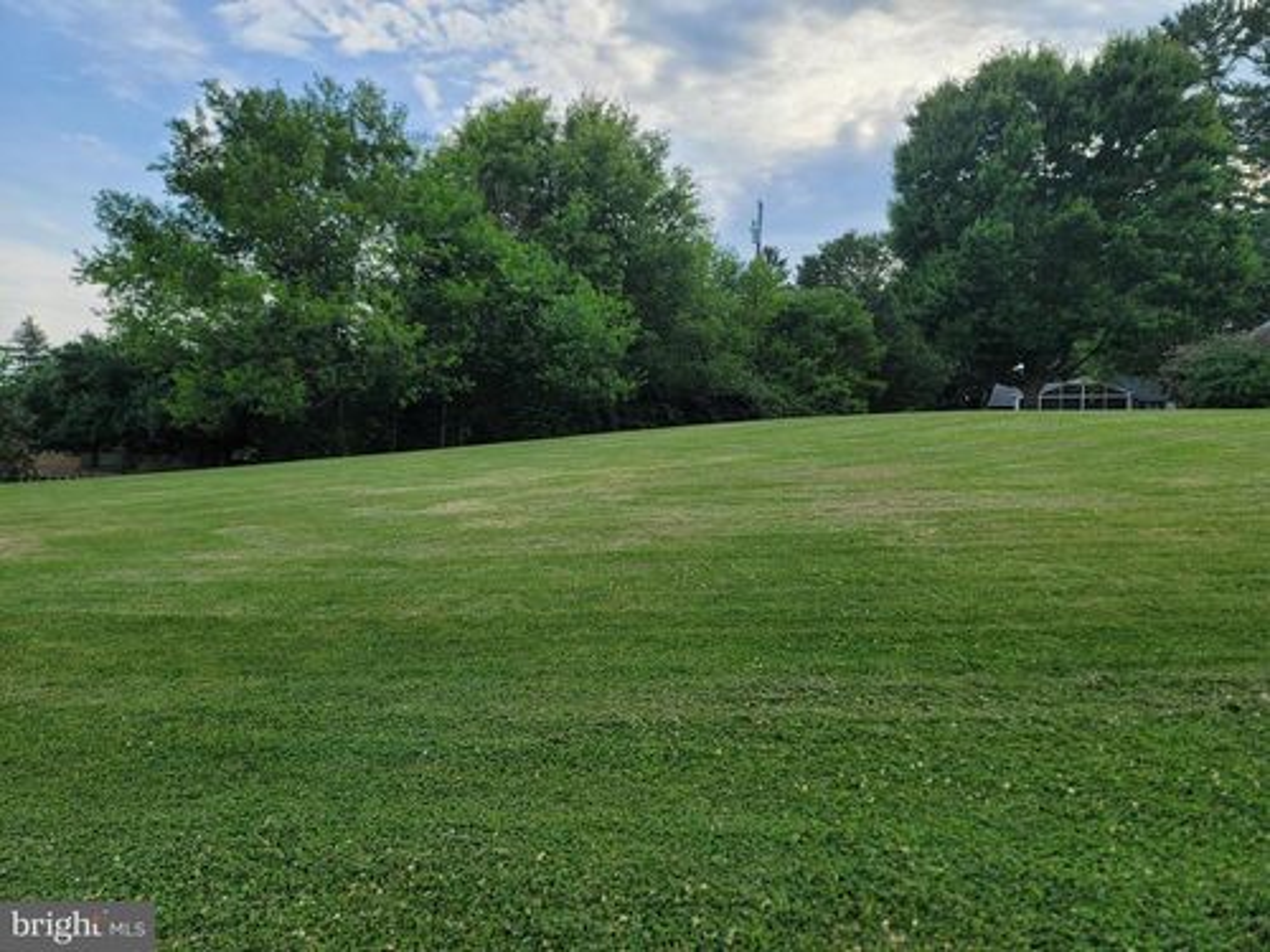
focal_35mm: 25
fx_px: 917
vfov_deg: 54.9
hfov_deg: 69.4
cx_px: 635
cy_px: 476
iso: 20
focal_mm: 7
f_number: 1.8
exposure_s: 1/609
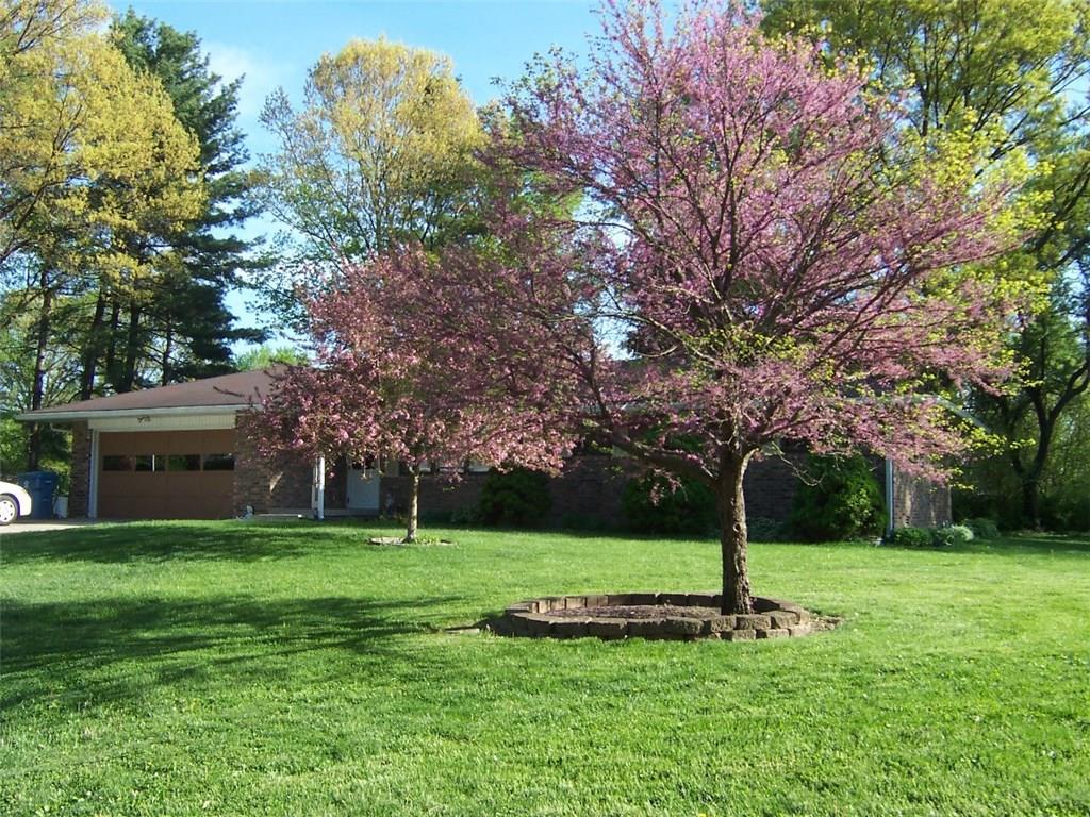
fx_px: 1134
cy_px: 408
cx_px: 545
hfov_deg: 51.4
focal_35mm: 36
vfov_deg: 39.7
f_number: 4
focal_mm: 5.6
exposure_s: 1/250
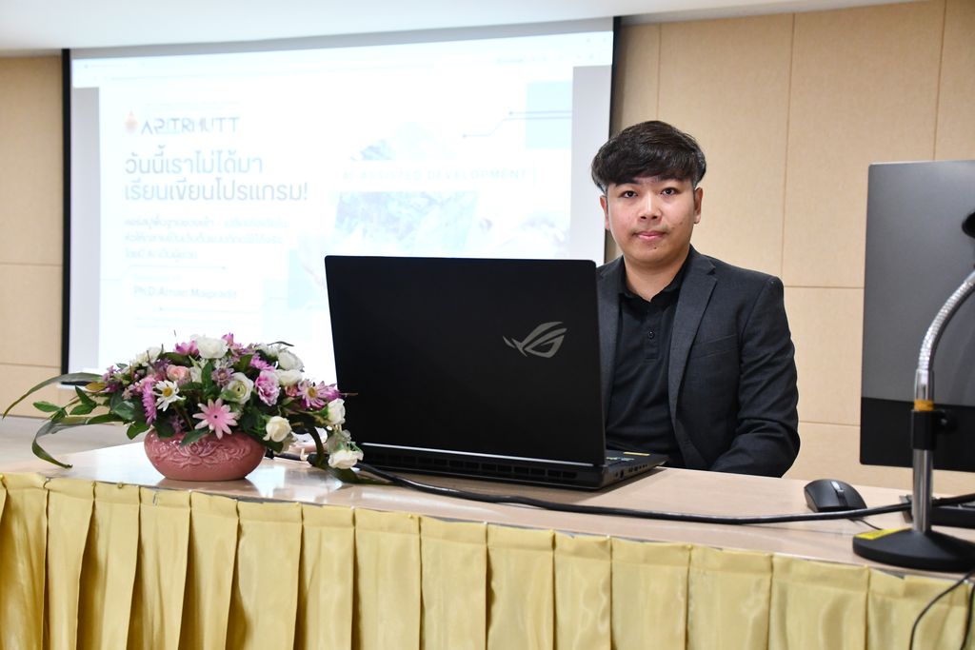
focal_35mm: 45
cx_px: 488
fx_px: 1219
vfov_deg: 29.9
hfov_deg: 43.6
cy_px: 325
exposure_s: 1/125
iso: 2800
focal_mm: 30
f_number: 4
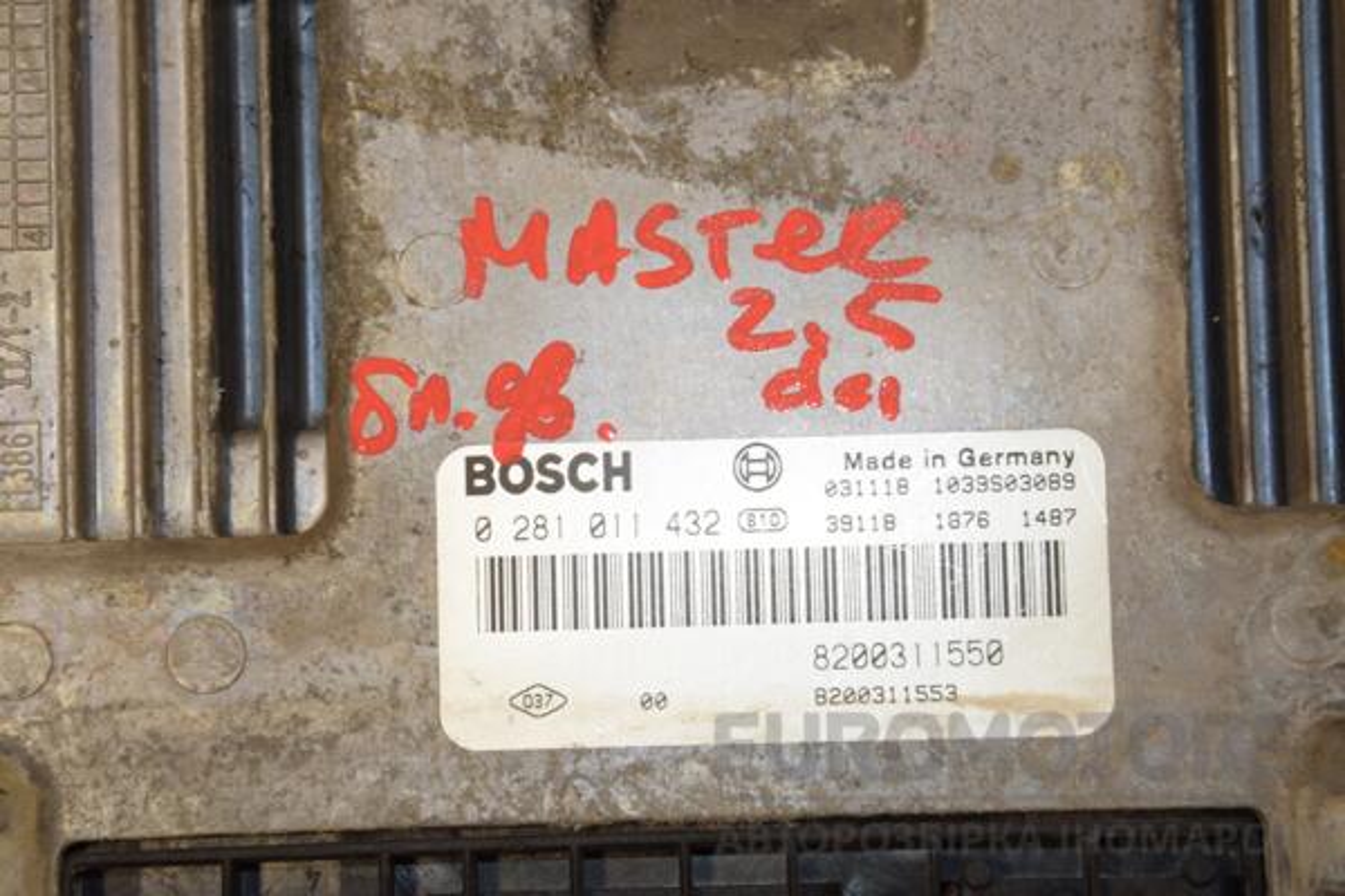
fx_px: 4483
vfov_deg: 11.4
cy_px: 448
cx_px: 672
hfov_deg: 17.1
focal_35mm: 120
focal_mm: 80
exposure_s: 1/200
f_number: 10
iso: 800
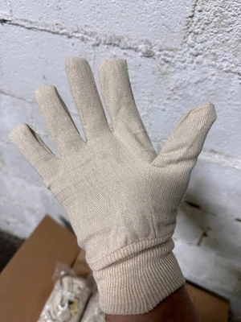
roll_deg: -6.3
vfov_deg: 71.6
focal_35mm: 24
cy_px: 161
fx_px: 223
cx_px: 120
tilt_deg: -42.7
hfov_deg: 56.8
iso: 100
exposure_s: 1/120
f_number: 1.78
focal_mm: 6.86
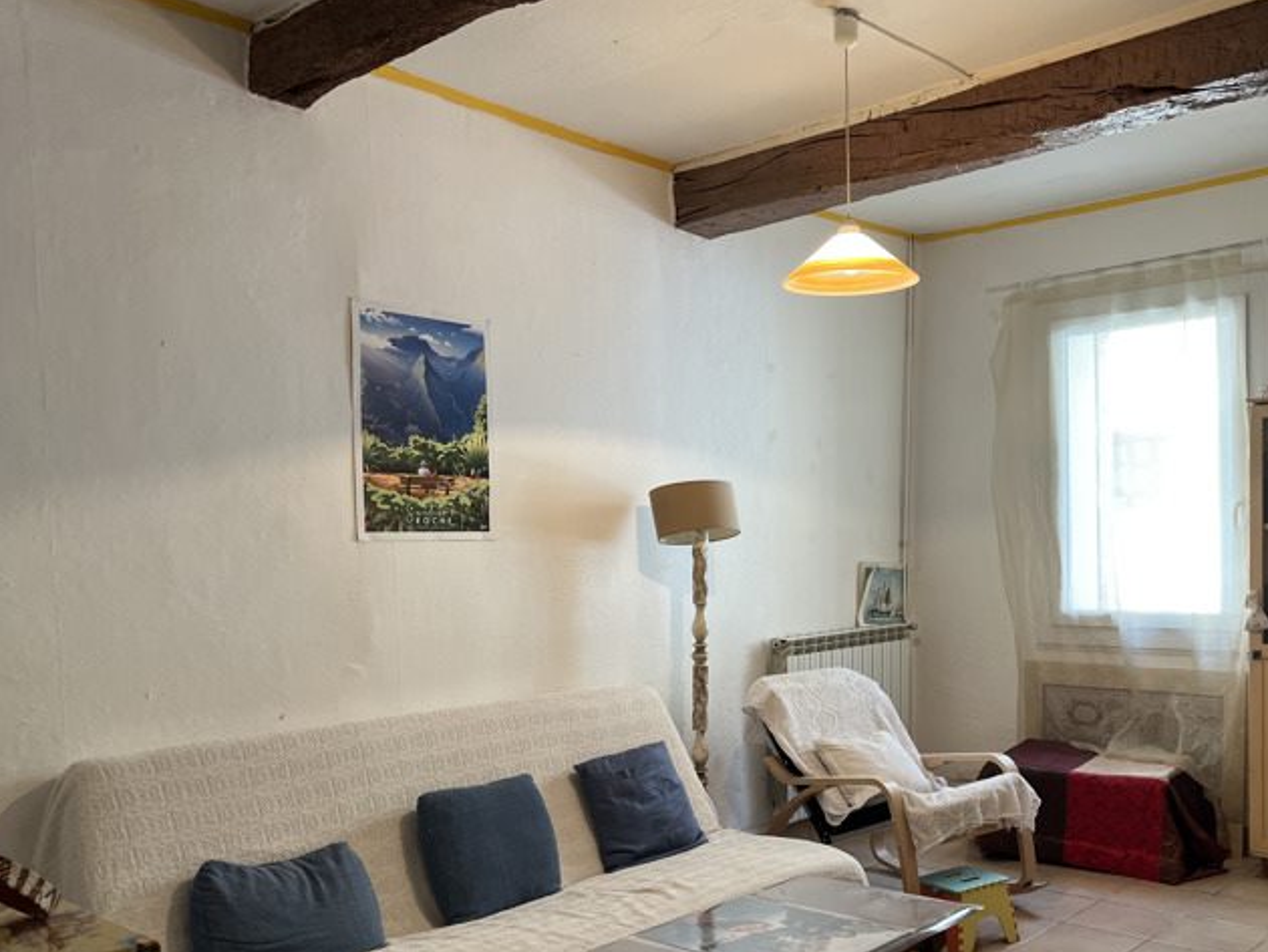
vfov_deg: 42.8
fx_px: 1209
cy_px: 564
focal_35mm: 33
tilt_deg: -1.9
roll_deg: +1.7
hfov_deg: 54.7
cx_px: 789
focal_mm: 5.1
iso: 125
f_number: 1.6
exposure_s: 1/100
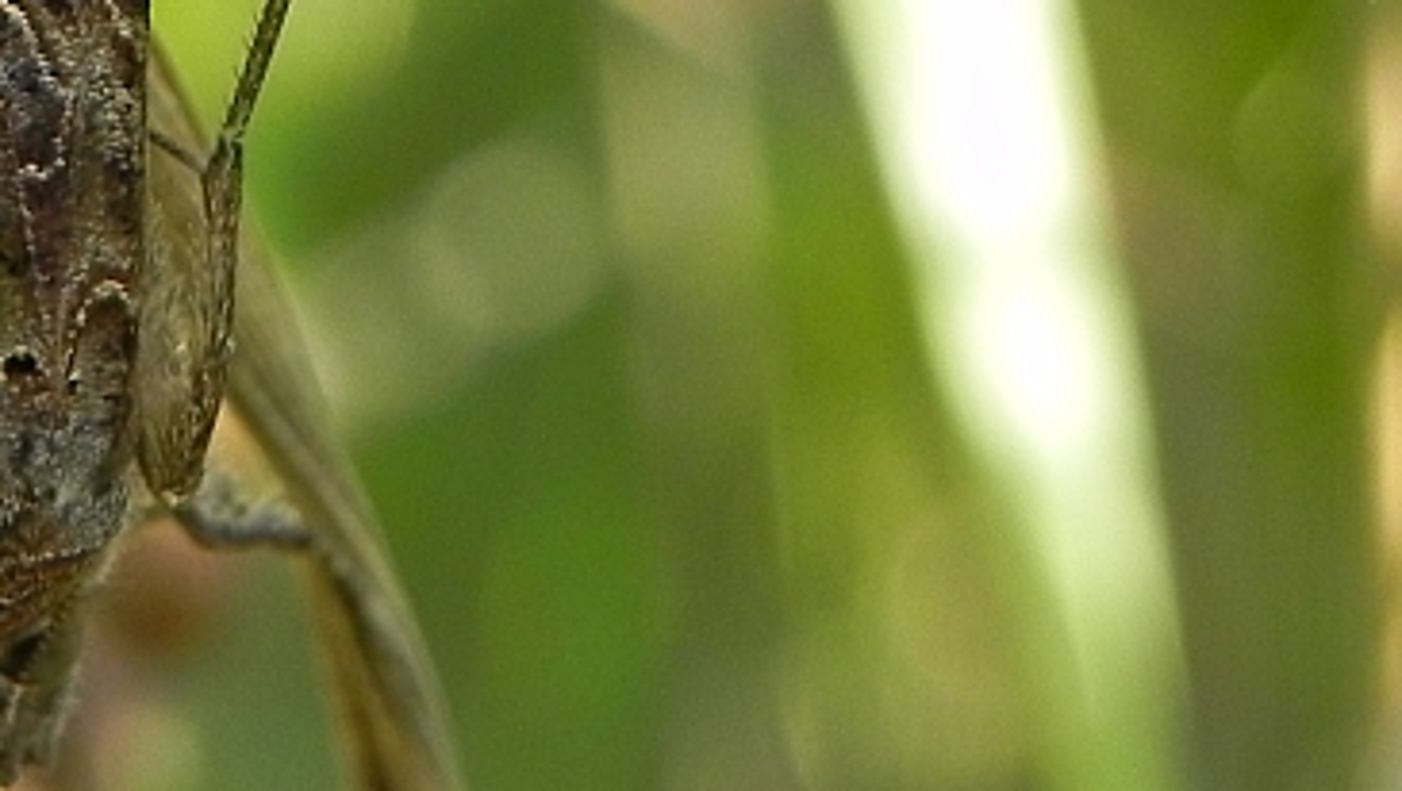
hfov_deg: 7.4
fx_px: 10790
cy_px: 15
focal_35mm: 290
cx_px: -188
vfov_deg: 4.2
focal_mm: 16.9
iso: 160
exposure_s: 1/262
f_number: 4
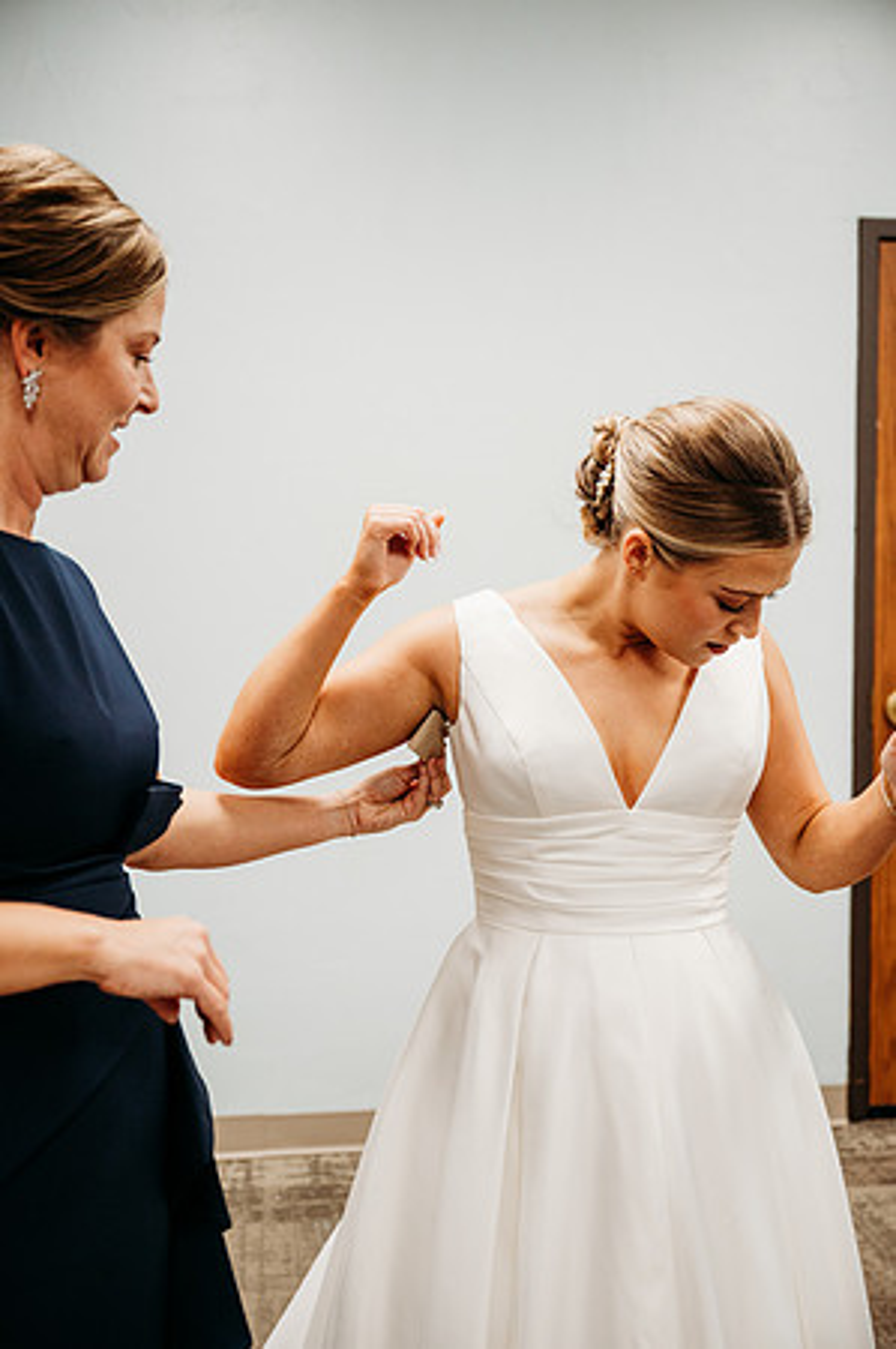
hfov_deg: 34.1
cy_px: 674
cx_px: 448
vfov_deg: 49.6
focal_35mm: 39
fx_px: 1459
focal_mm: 39
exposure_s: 1/320
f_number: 3.2
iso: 2000
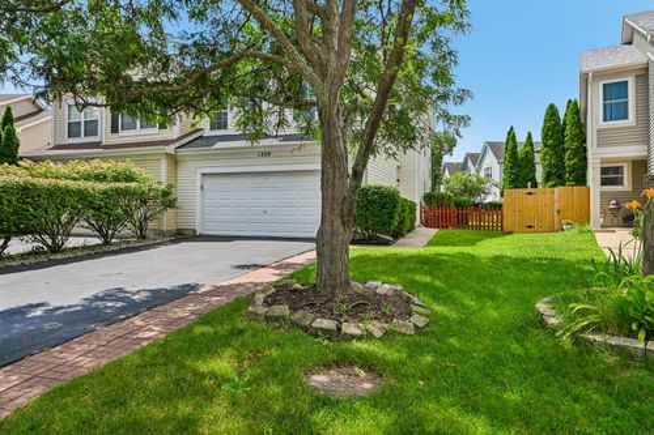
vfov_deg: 57.2
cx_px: 327
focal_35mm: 22
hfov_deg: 78.6
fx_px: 400
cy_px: 218
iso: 400
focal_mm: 22
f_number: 13
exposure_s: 1/320
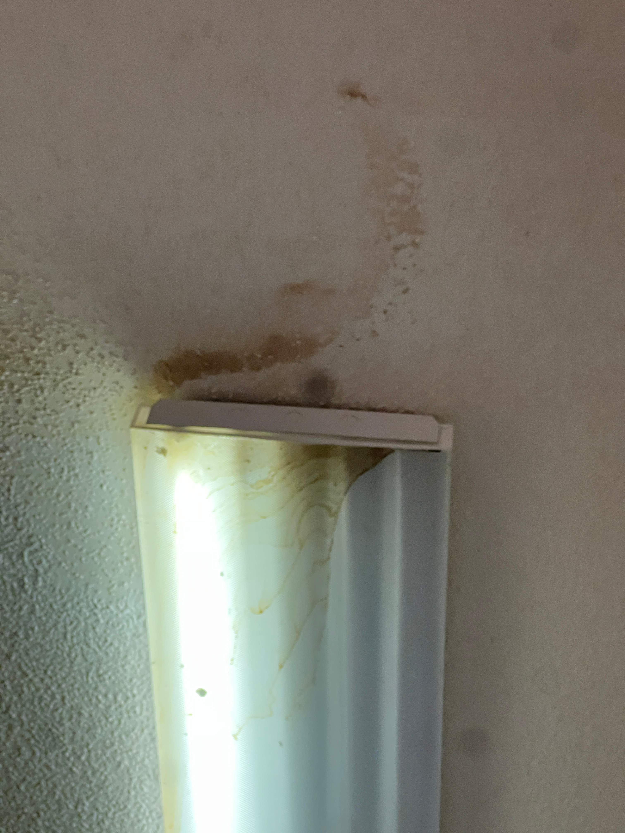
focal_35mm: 77
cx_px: 312
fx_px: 1854
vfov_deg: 25.3
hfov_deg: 19.1
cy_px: 416
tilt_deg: +53.4
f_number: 2.8
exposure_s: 1/120
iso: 250
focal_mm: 9
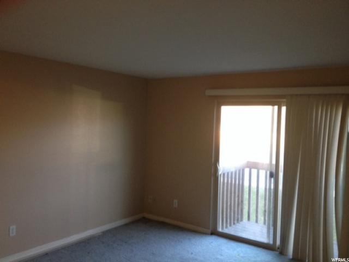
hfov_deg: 52.6
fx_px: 353
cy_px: 131
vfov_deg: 40.7
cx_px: 174
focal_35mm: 35
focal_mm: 4.28
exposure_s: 1/20
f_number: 2.4
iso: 100
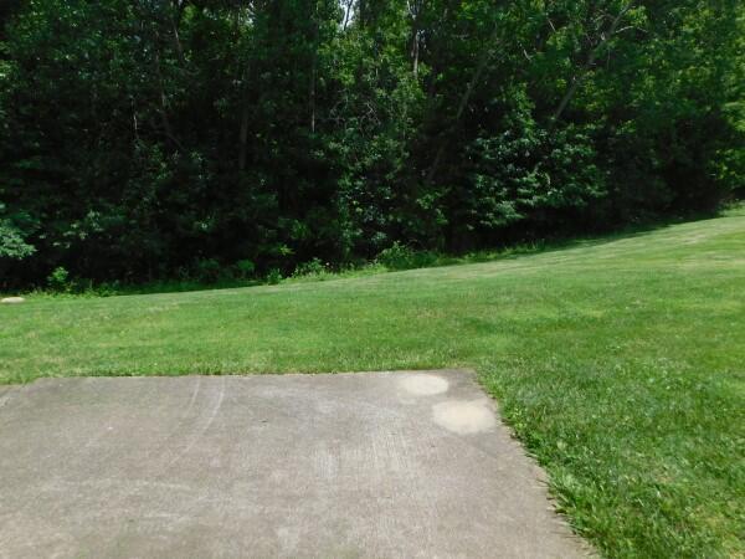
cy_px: 280
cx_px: 372
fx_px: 495
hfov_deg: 73.9
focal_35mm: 23
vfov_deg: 58.9
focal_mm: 4
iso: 125
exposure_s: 1/1000
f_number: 3
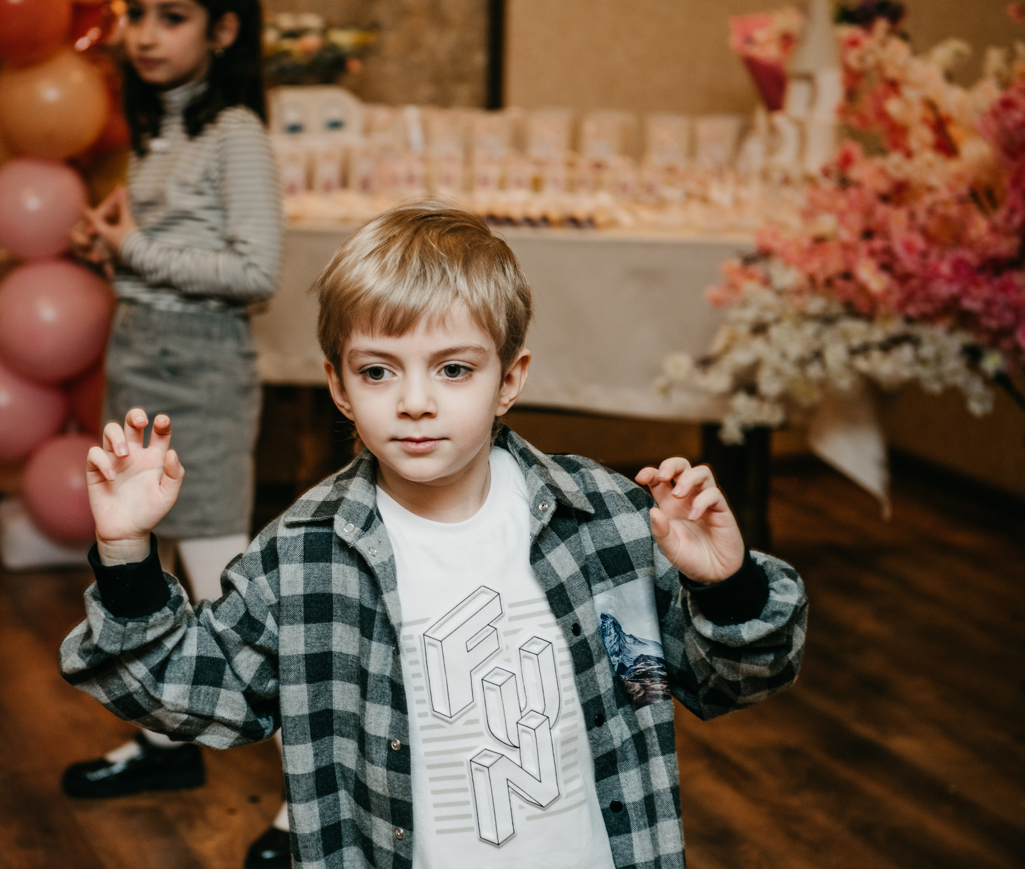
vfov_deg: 18.4
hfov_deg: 21.5
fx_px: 2682
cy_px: 460
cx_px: 335
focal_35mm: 86
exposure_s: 1/160
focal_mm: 70
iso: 200
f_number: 4
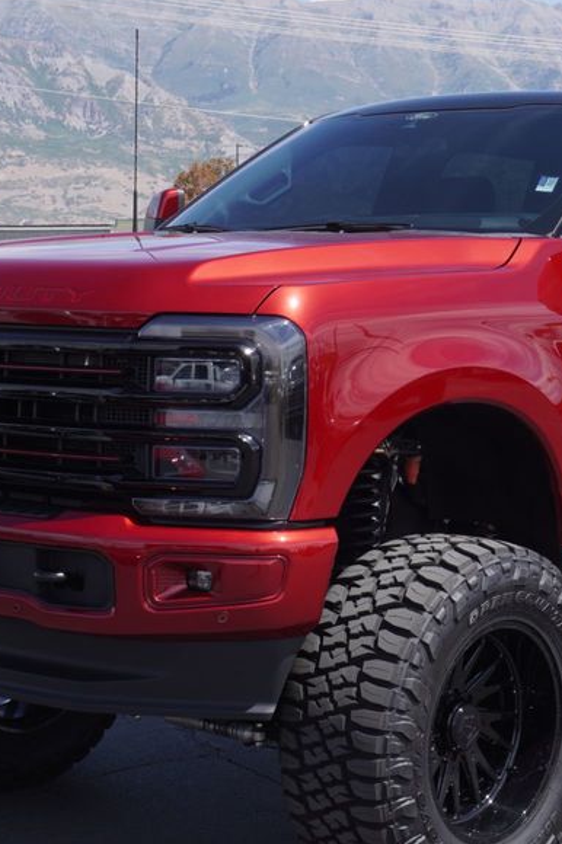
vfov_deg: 26.3
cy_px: 482
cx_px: 444
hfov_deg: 17.6
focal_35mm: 77
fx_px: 1802
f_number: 8
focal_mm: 29
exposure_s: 1/200
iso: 100
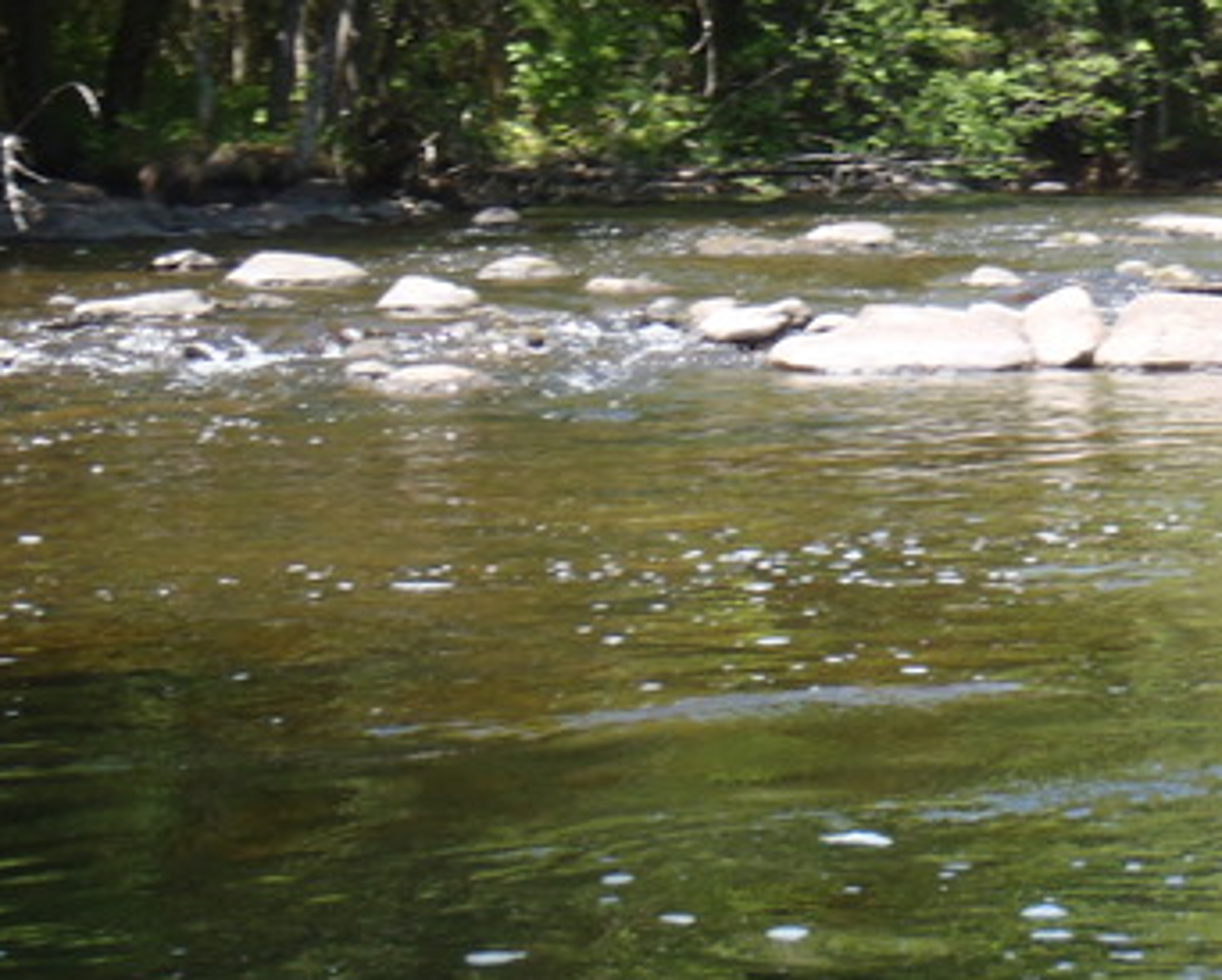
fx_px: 3800
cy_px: 408
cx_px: 1276
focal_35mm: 105
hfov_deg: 17.7
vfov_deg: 14.7
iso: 80
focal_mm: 8.25
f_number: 4.9
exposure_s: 1/60
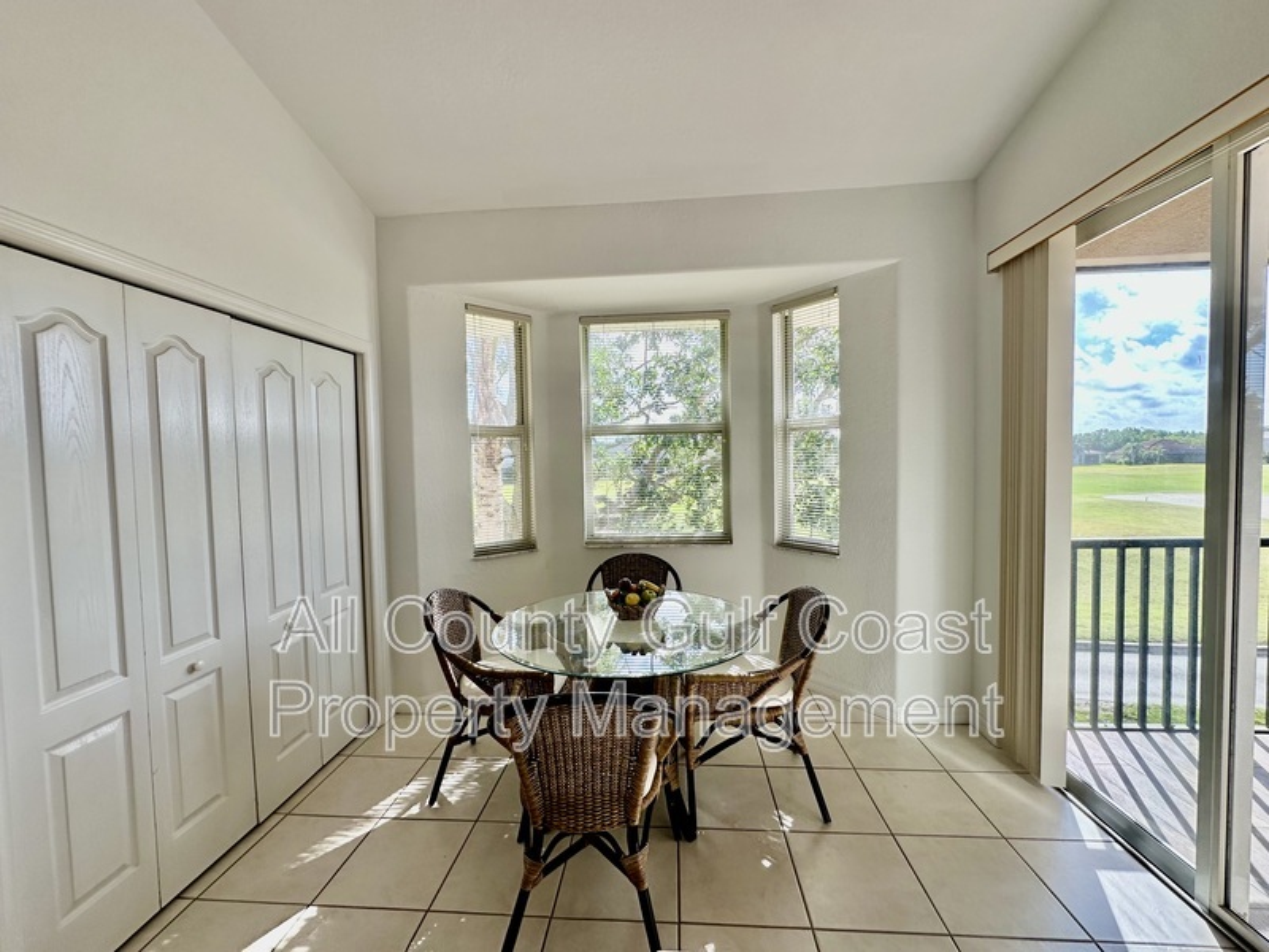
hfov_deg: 102.1
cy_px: 476
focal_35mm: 14
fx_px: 513
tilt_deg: -1.6
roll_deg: +1.1
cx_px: 634
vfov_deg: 85.7
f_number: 2.2
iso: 40
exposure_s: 1/288
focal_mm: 2.22
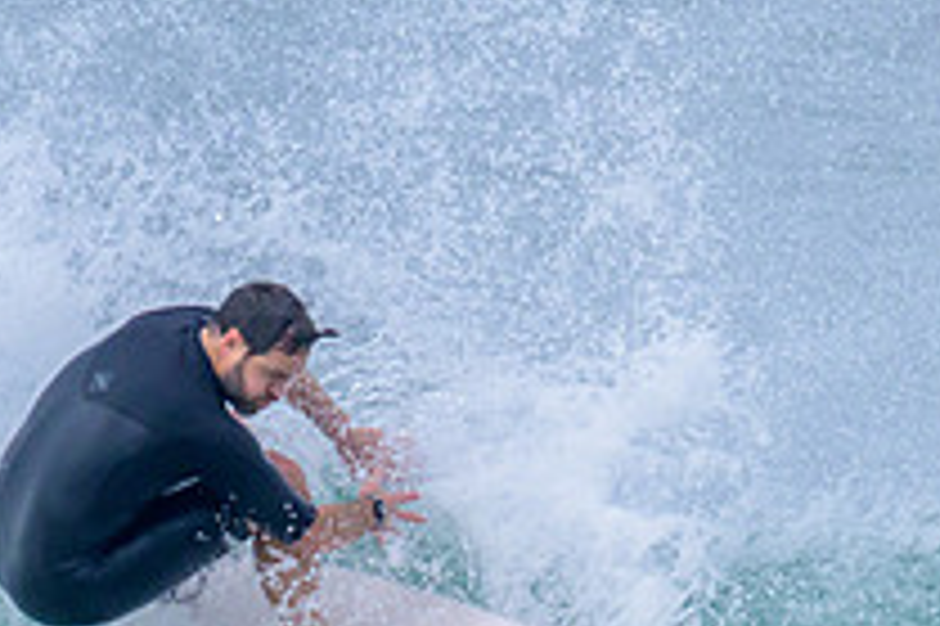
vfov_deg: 0.5
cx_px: 588
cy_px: 519
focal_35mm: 3042
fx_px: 79365
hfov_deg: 0.7
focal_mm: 800
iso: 1000
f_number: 11
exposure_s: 1/2000
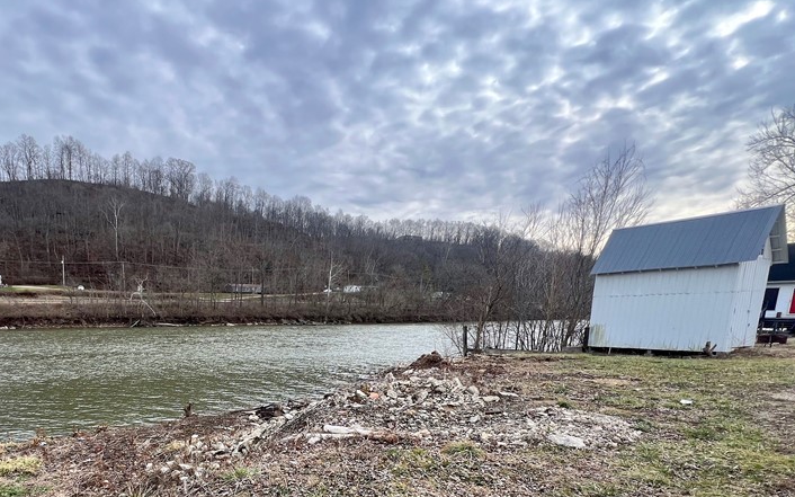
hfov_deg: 83.1
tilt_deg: -12.6
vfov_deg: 54.7
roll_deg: +1.7
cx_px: 288
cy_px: 410
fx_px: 433
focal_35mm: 20
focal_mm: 1.57
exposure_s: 1/423
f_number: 1.8
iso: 32
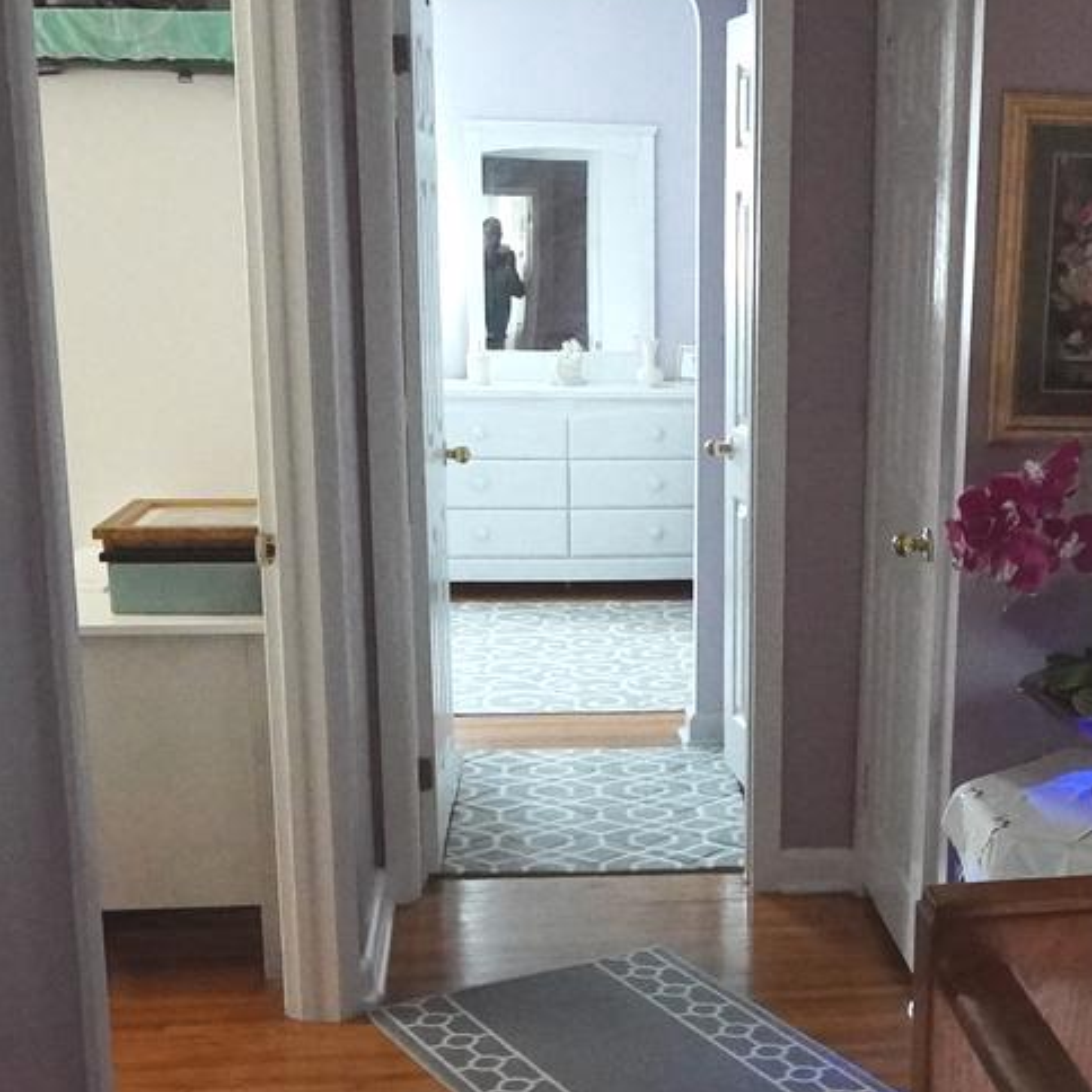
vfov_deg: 29.9
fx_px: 2024
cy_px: 764
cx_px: 862
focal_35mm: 57
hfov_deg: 29.6
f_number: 4
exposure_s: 1/50
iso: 6400
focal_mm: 10.5
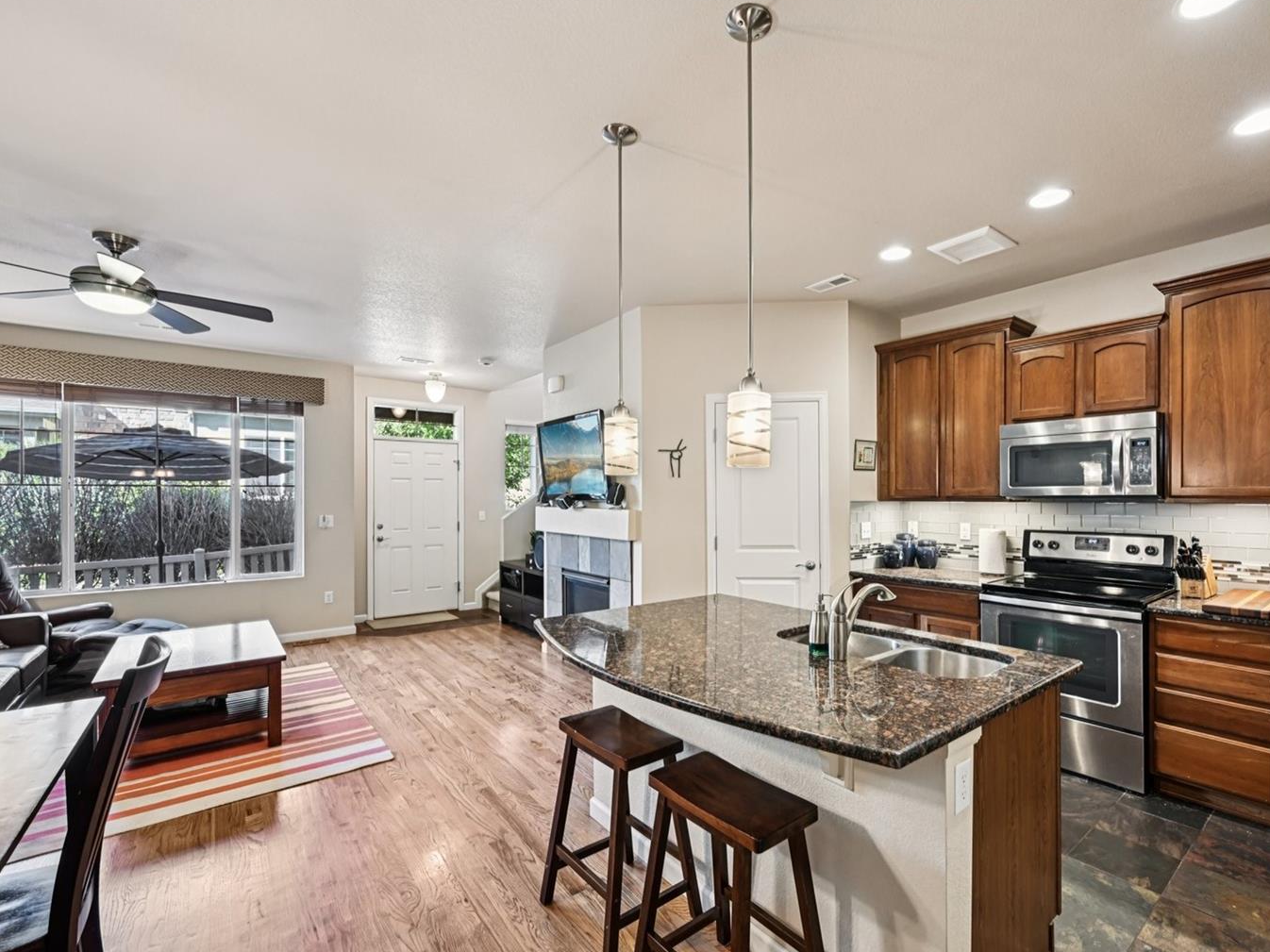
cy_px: 489
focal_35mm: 16
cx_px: 709
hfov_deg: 94.1
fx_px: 587
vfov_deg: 78.1
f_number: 8
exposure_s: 1/8
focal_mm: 14
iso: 400
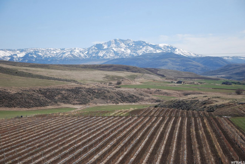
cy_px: 82
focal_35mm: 87
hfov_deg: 23.4
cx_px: 122
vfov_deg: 15.7
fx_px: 593
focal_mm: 58
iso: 100
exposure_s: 1/500
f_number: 5.6
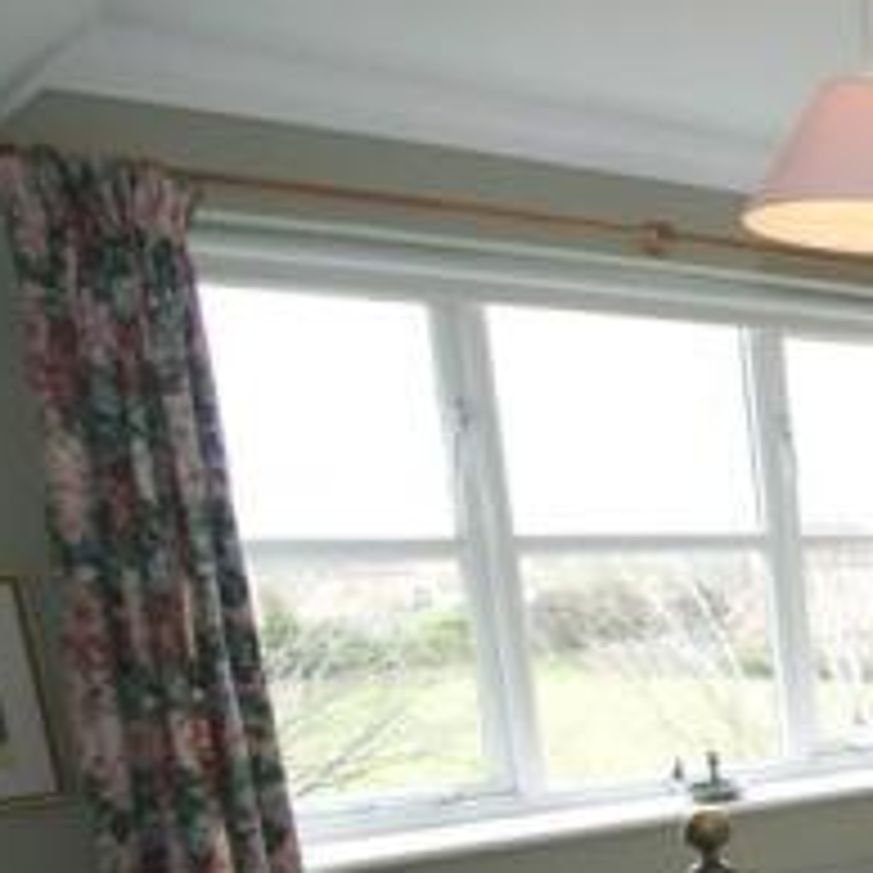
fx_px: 1227
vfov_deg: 36.5
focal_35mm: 43
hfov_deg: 26.1
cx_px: 1370
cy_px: 803
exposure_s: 1/80
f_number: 5.6
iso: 400
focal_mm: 10
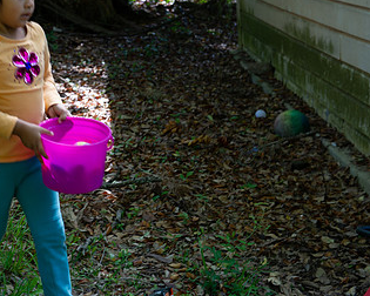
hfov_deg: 19.9
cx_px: 51
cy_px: 100
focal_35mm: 95
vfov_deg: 16.2
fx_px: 1040
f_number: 5.6
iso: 200
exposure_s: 1/125
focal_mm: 55
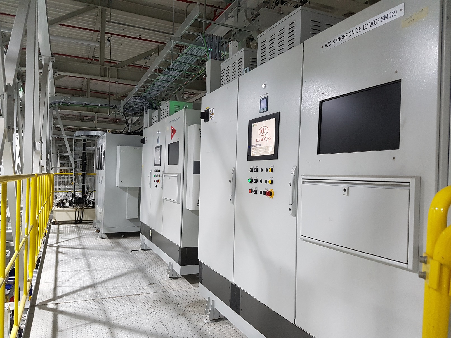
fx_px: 339
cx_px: 226
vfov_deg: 53.1
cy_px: 169
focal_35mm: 26
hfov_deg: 67.3
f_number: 1.7
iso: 200
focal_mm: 4.2
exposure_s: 1/60
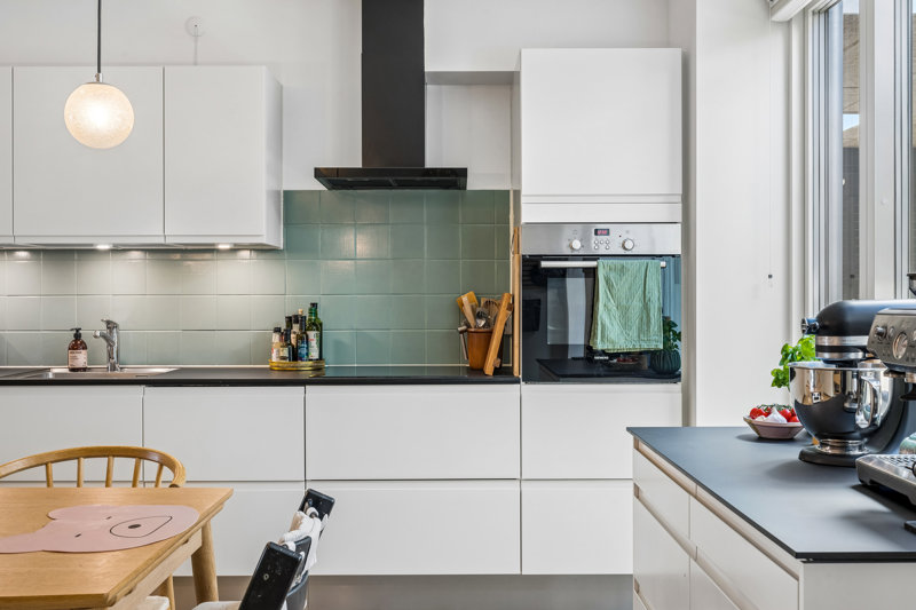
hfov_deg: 54.4
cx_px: 458
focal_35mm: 35
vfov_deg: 37.8
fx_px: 890
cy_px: 305
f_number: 10
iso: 160
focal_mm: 35
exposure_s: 1/6
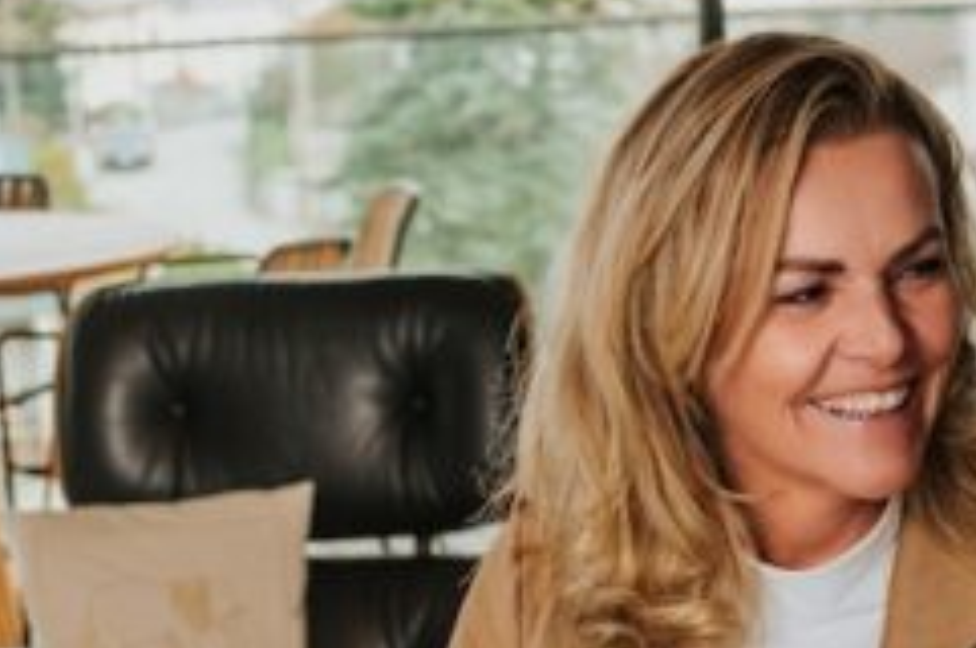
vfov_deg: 11.1
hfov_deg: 16.8
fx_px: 3276
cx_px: 741
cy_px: 715
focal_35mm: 121
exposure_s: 1/160
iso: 125
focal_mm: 38
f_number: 4.5
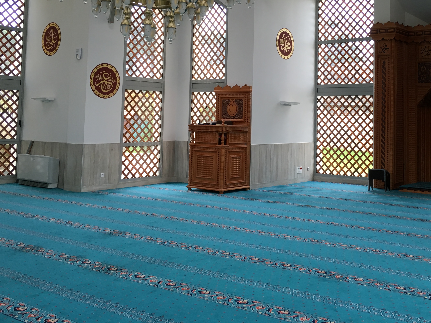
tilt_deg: +4.3
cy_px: 82
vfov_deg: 32.3
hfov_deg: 42.1
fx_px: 548
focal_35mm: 44
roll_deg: -0.5
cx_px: 300
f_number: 2.2
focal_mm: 4.15
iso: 25
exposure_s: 1/33
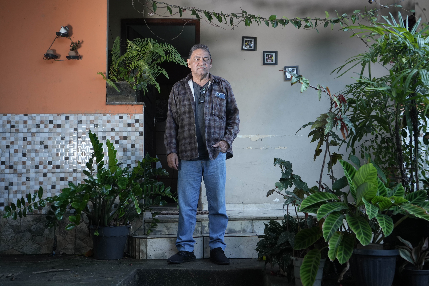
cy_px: 143
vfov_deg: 35.9
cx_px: 214
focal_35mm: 37
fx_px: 441
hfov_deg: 51.9
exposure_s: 1/50
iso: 1000
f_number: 5.6
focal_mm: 37
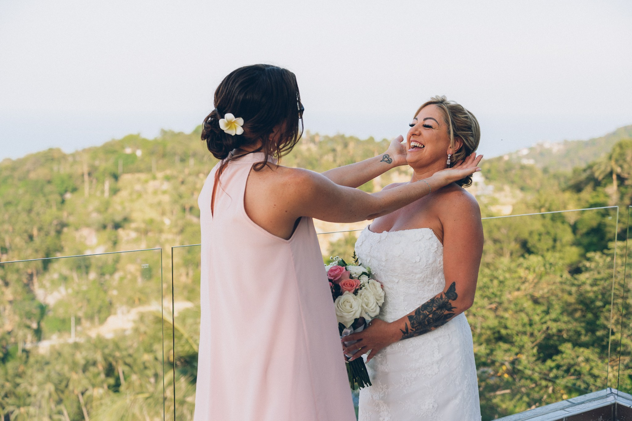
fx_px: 807
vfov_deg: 29.2
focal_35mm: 46
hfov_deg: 42.7
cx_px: 316
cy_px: 210
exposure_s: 1/1000
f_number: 2.8
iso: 160
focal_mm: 46
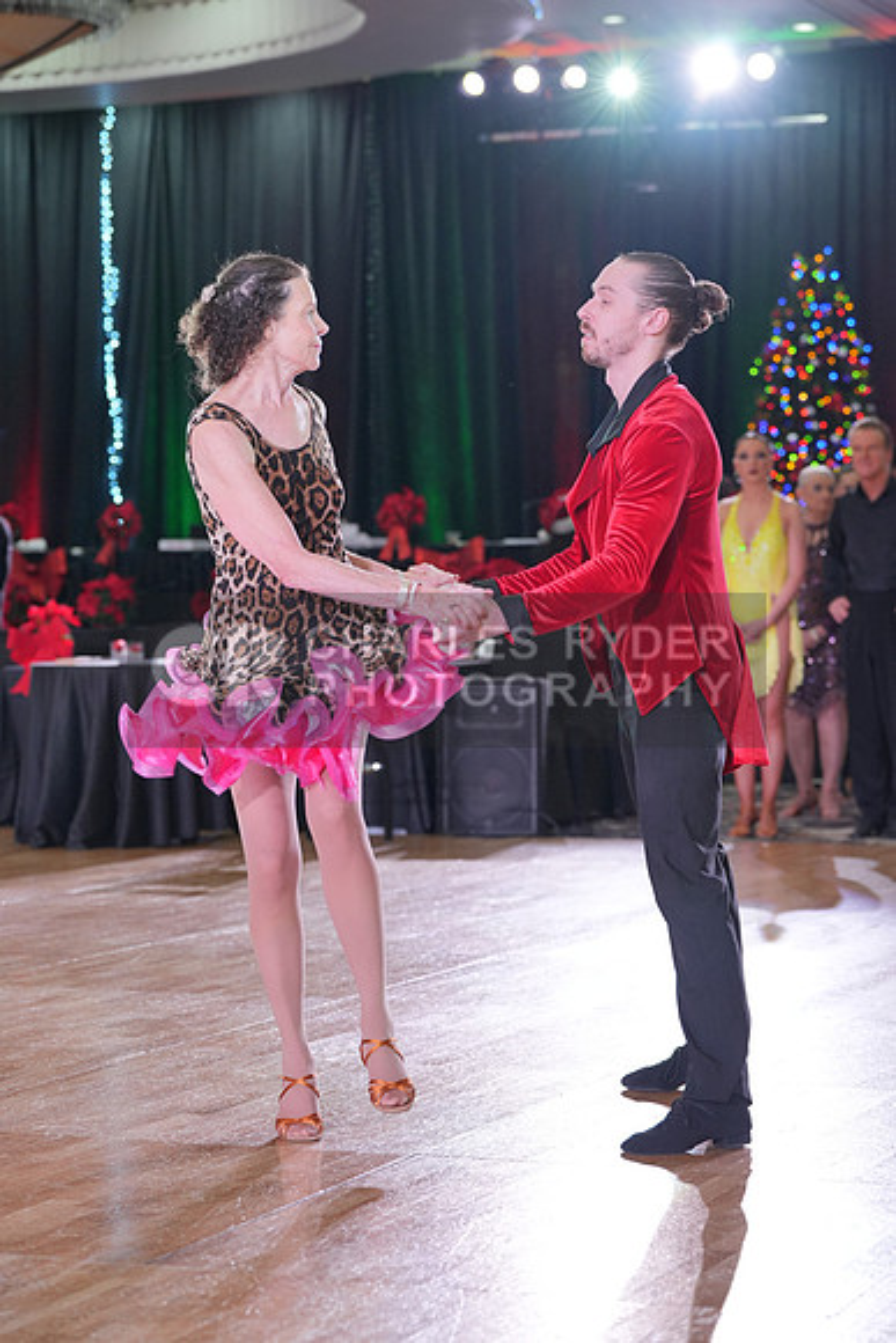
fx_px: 3358
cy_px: 672
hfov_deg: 15.2
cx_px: 448
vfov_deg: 22.6
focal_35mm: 90
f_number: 4
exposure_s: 1/320
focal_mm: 90
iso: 1600
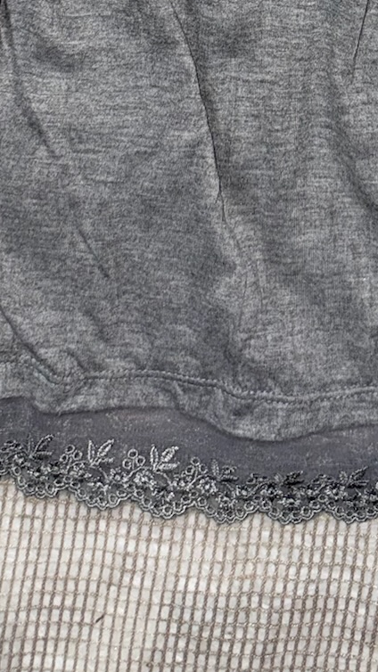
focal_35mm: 71
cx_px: 307
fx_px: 1265
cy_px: -229
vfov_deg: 25.2
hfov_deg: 16.8
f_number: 1.78
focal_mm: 6.76
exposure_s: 1/59
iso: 80
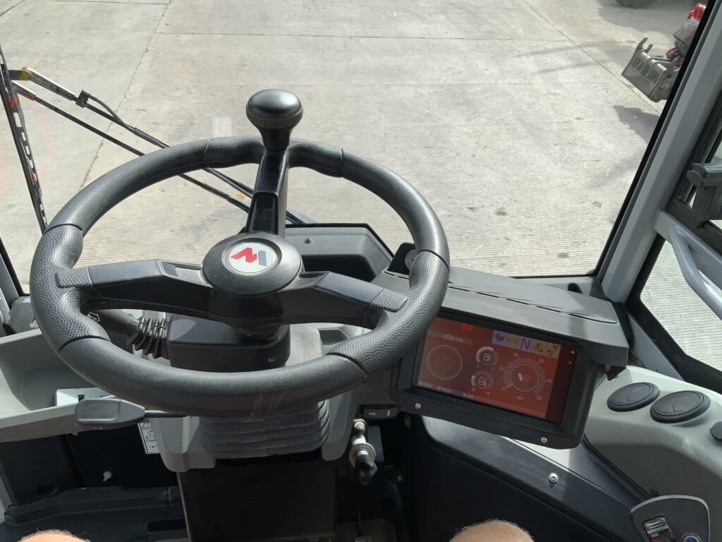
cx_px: 361
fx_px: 605
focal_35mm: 29
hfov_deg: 61.7
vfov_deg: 48.2
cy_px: 271
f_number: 1.8
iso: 16
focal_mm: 3
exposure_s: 1/912
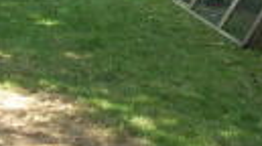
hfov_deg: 25.5
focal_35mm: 80
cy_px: -71
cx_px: 10
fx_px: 555
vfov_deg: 14.1
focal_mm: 10
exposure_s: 1/125
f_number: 5.6
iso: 360
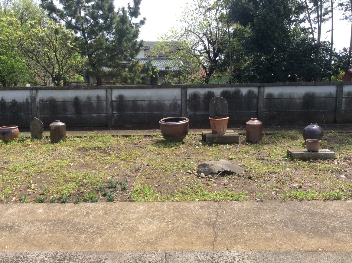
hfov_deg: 55.4
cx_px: 172
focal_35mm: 33
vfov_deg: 42.8
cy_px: 129
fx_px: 335
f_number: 2.4
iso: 32
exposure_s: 1/622
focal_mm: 3.3
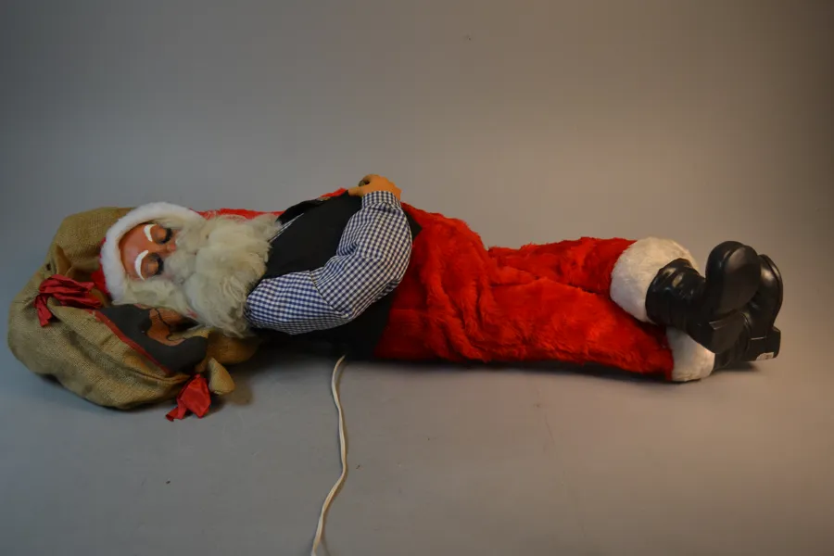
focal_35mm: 36
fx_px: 834
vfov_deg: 36.9
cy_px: 278
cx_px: 417
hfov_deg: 53.1
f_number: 4
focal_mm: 24
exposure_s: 1/60
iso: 560
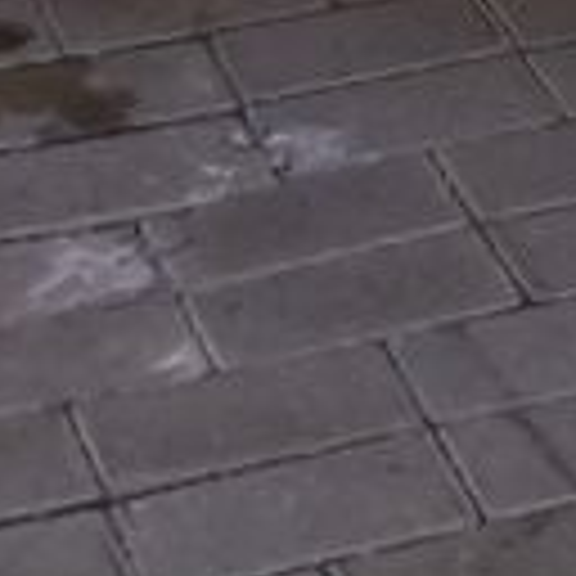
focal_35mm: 215
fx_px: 4048
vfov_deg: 6.9
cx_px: 207
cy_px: -1440
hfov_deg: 8.1
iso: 343
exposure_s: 1/50
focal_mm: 4.05
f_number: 1.8
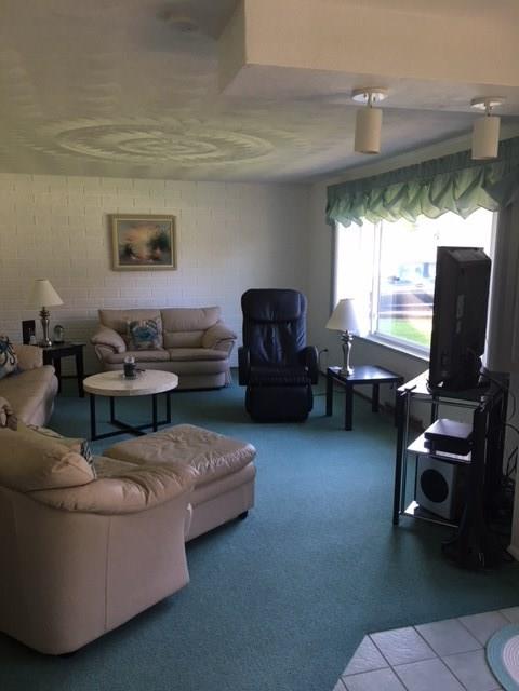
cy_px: 346
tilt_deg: -8.7
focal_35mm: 29
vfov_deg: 61.7
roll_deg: -0.8
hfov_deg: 48.2
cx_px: 260
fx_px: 580
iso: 25
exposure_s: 1/15
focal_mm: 4.15
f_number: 2.2
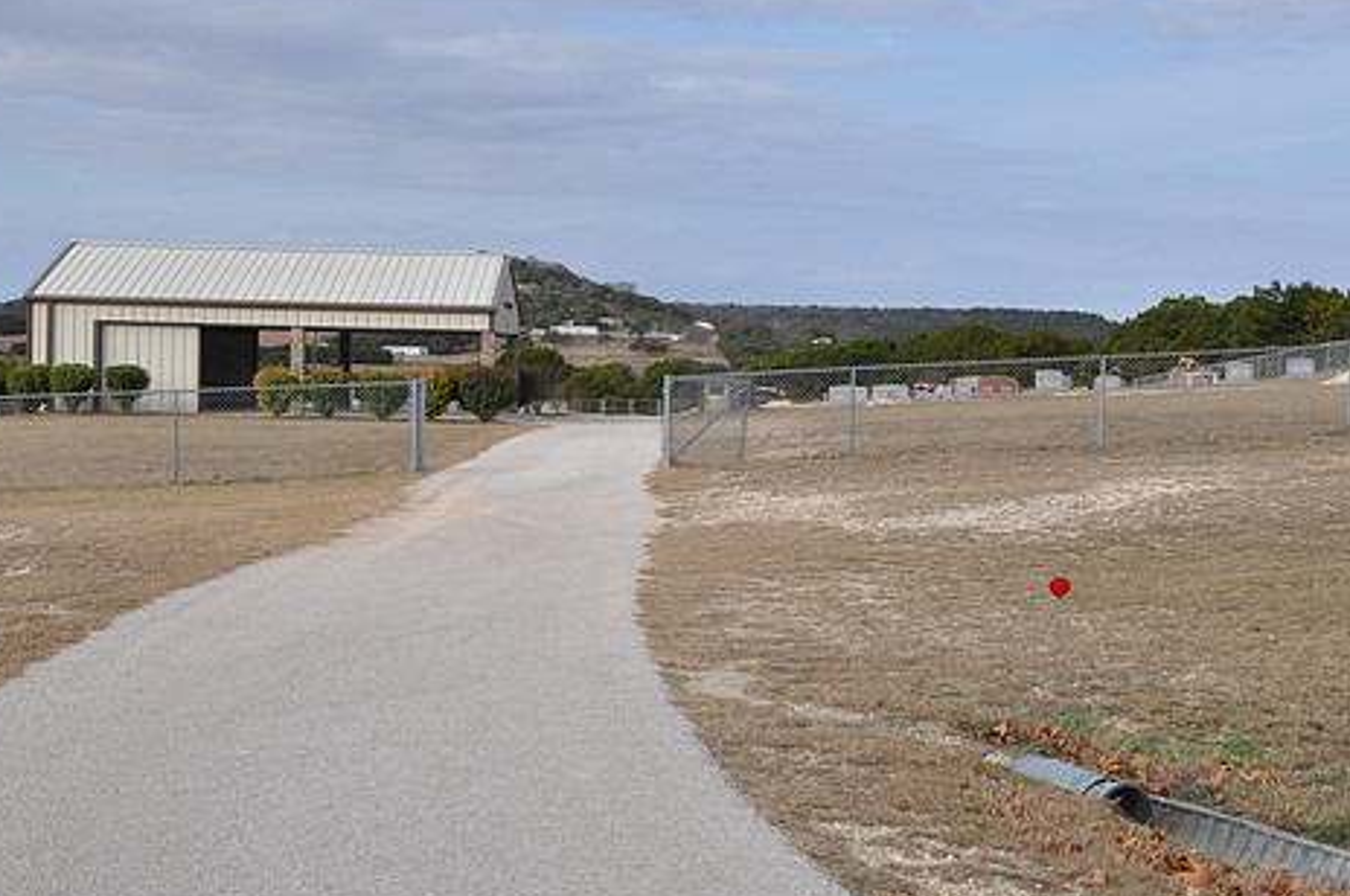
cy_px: 426
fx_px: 2457
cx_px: 660
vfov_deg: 20.7
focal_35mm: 66
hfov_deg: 30.7
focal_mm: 35
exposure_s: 1/125
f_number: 11
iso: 200
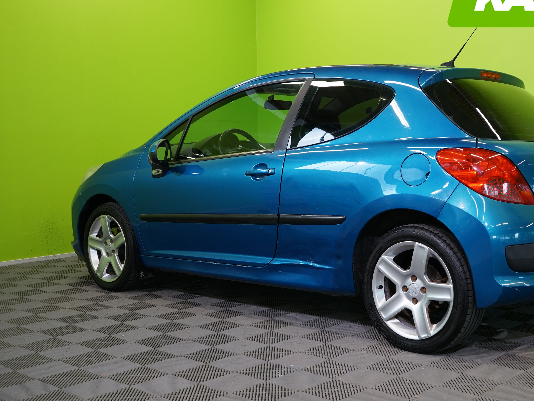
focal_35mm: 46
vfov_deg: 31.5
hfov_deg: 40.8
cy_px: 189
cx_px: 353
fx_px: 710
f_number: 6.3
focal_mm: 34
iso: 500
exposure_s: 1/30
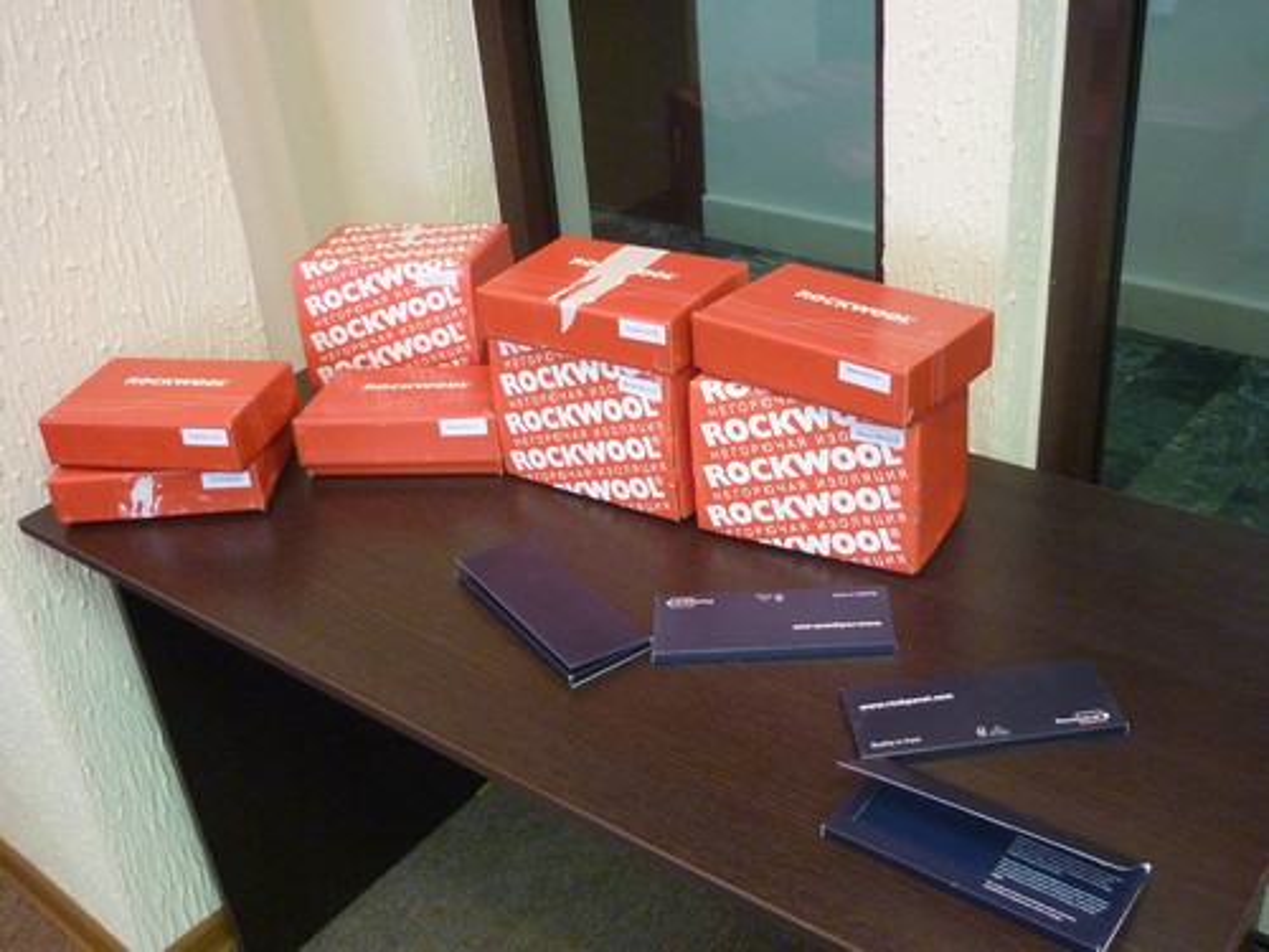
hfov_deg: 51.4
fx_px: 1320
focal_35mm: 36
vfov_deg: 39.7
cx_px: 634
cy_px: 476
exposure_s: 1/25
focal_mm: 5.5
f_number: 2.8
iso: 400
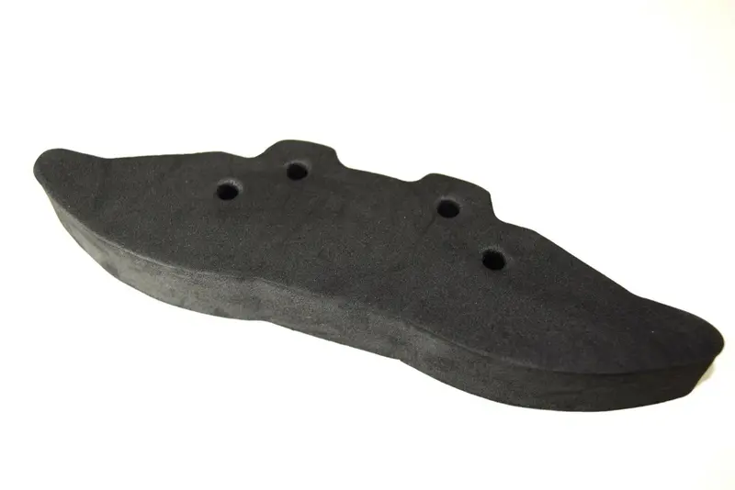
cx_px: 368
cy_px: 245
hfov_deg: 46.4
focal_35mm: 42
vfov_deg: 31.9
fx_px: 858
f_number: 5
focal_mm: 28
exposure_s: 1/60
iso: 100
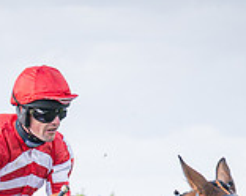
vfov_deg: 3.0
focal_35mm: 502
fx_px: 3646
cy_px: 477
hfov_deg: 3.8
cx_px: -124
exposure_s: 1/1250
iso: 400
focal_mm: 70
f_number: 4
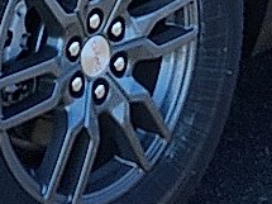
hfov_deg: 11.5
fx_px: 1343
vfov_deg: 8.0
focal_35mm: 171
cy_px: -298
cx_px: 66
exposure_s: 1/909
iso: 50
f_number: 1.8
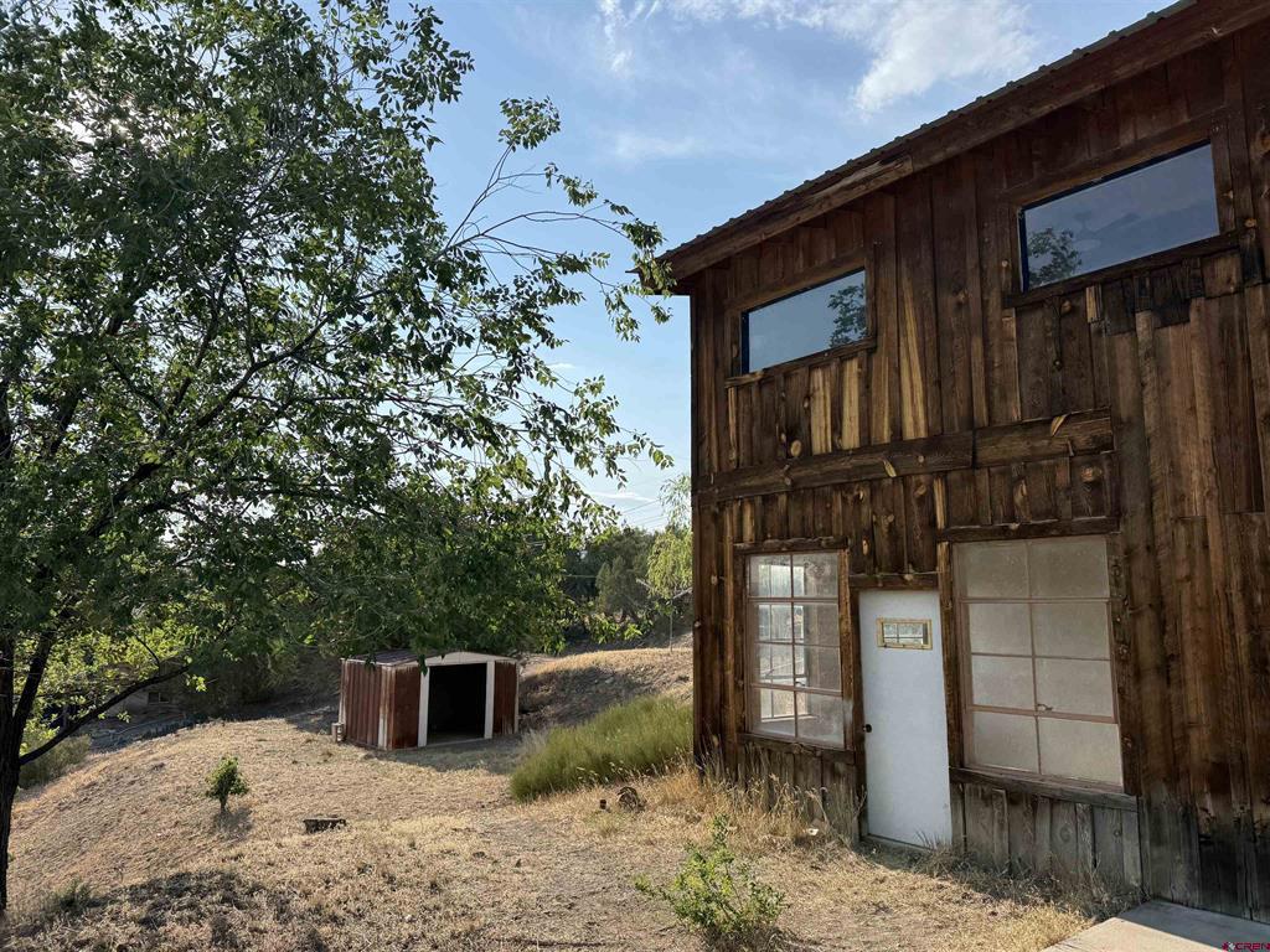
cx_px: 635
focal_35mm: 24
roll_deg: -0.4
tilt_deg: +8.9
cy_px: 476
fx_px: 881
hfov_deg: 71.6
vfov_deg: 56.8
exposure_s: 1/4673
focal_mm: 6.76
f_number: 1.78
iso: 80
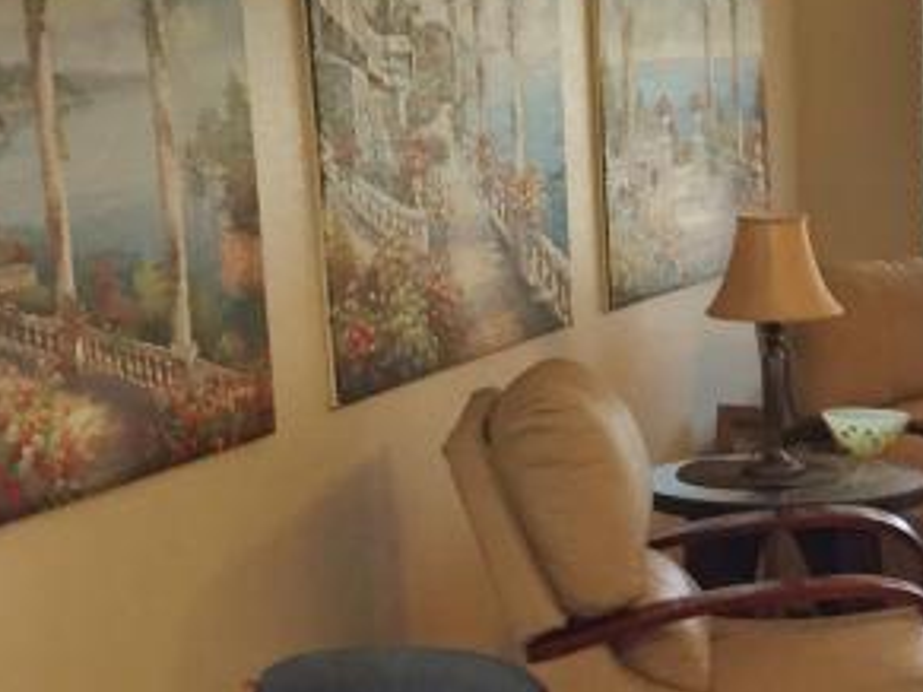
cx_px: 933
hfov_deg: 18.7
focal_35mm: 102
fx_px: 2719
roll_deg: +0.1
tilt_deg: -14.9
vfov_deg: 14.3
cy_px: 667
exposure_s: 1/30
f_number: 2.2
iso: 64
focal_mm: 4.15
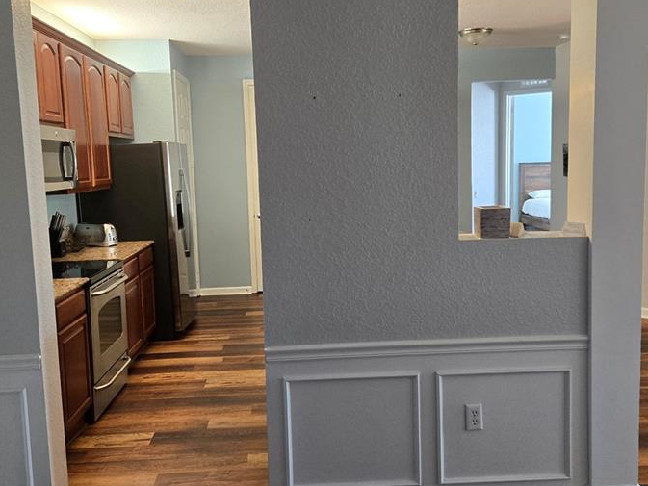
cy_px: 238
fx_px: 655
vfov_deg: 40.7
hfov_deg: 52.6
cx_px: 324
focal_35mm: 35
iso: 320
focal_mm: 5.4
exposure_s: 1/120
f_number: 1.8
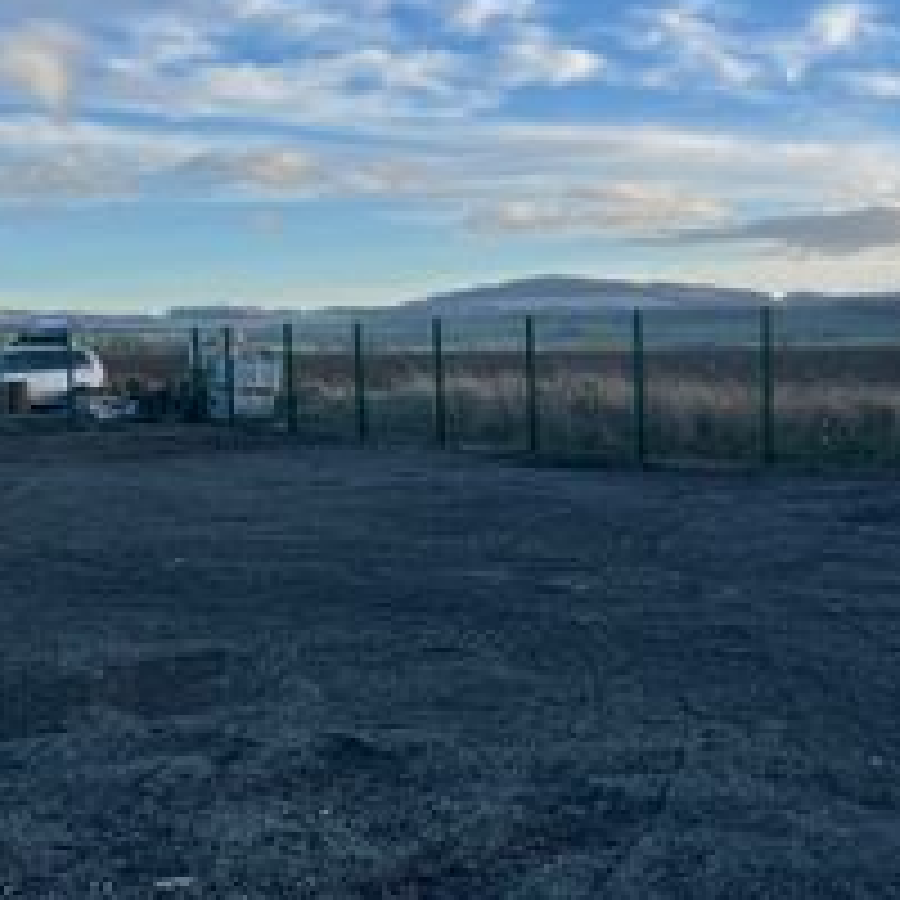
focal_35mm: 46
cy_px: 513
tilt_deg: -5.9
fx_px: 1353
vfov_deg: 36.7
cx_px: 752
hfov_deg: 35.3
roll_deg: +0.2
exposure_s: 1/1580
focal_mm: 5.1
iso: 50
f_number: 1.6
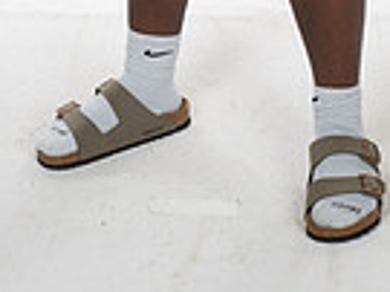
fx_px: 1880
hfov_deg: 11.8
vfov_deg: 8.3
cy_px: -350
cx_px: 237
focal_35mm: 167
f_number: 7.1
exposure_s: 1/320
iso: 800
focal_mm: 52
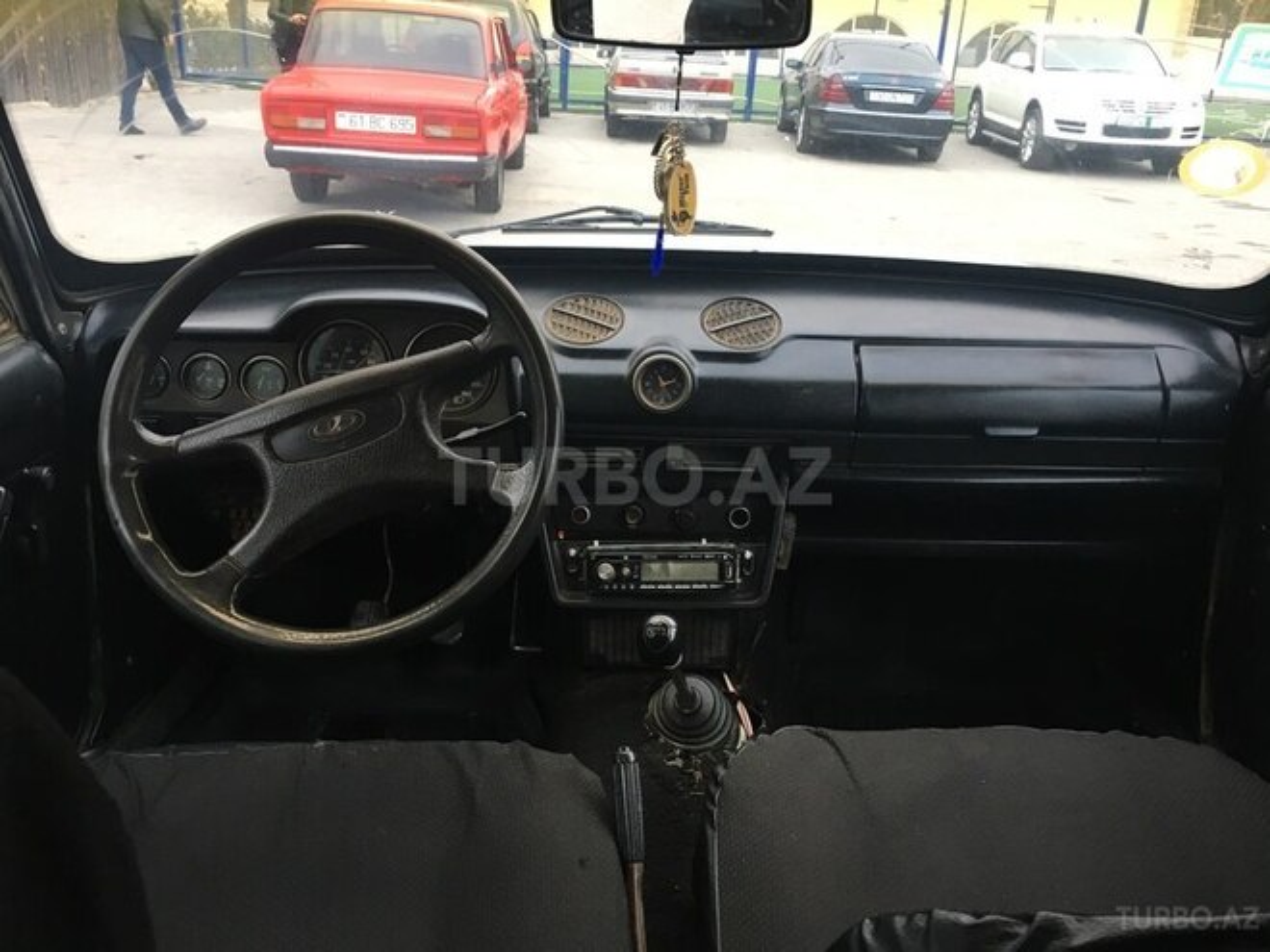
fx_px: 1064
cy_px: 476
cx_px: 635
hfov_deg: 61.7
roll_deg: -3.5
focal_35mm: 29
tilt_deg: -21.8
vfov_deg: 48.2
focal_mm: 4.15
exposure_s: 1/33
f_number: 2.2
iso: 80
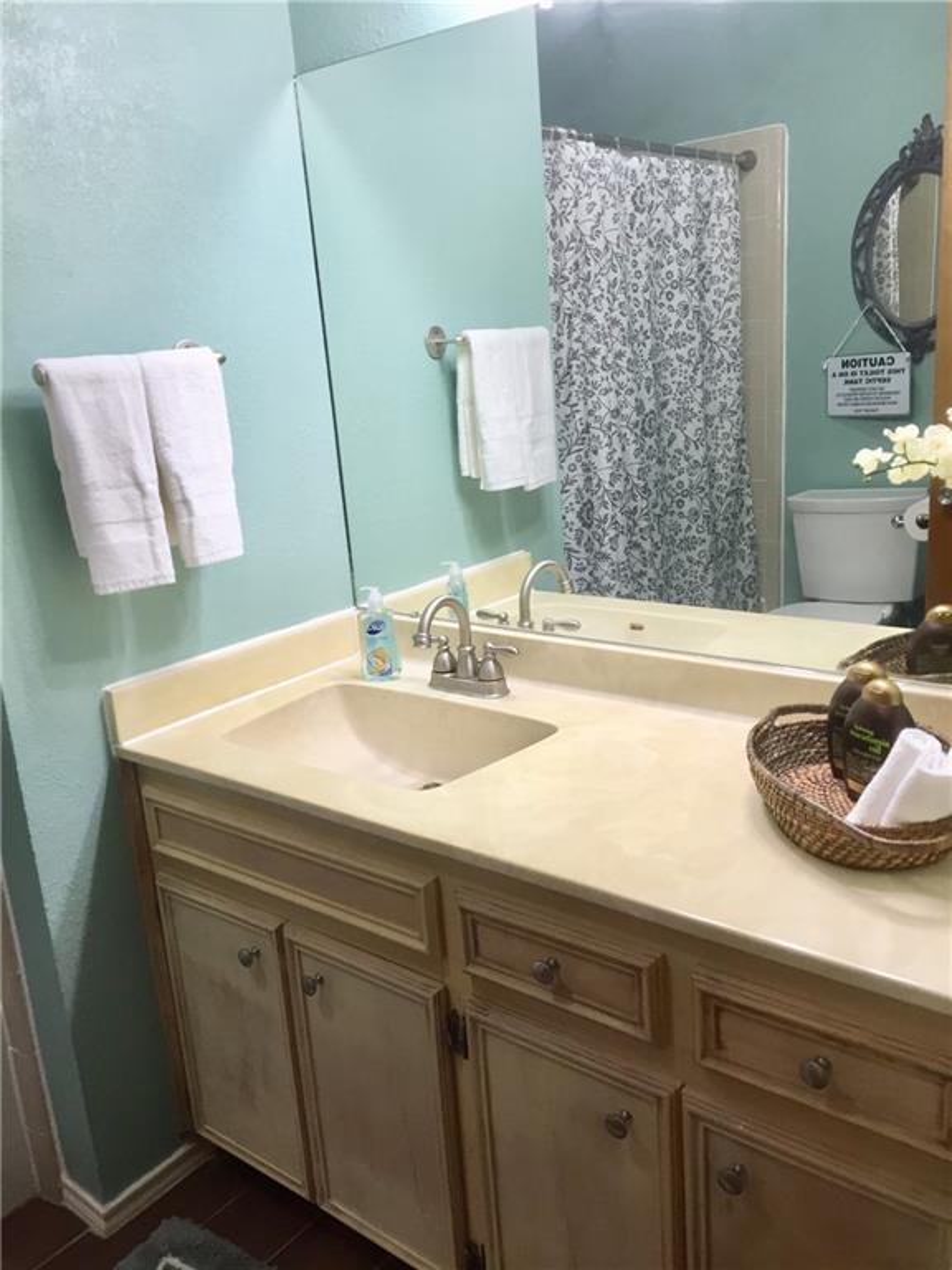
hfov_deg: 48.2
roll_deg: +4.8
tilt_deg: -15.5
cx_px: 476
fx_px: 1063
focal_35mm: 29
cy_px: 635
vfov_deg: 61.7
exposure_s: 1/30
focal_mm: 4.15
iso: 64
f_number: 2.2
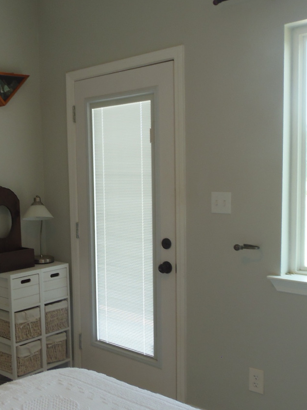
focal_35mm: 41
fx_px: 485
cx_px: 81
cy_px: 229
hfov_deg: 34.5
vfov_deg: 45.7
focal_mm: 4.3
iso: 64
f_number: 2.9
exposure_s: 1/50
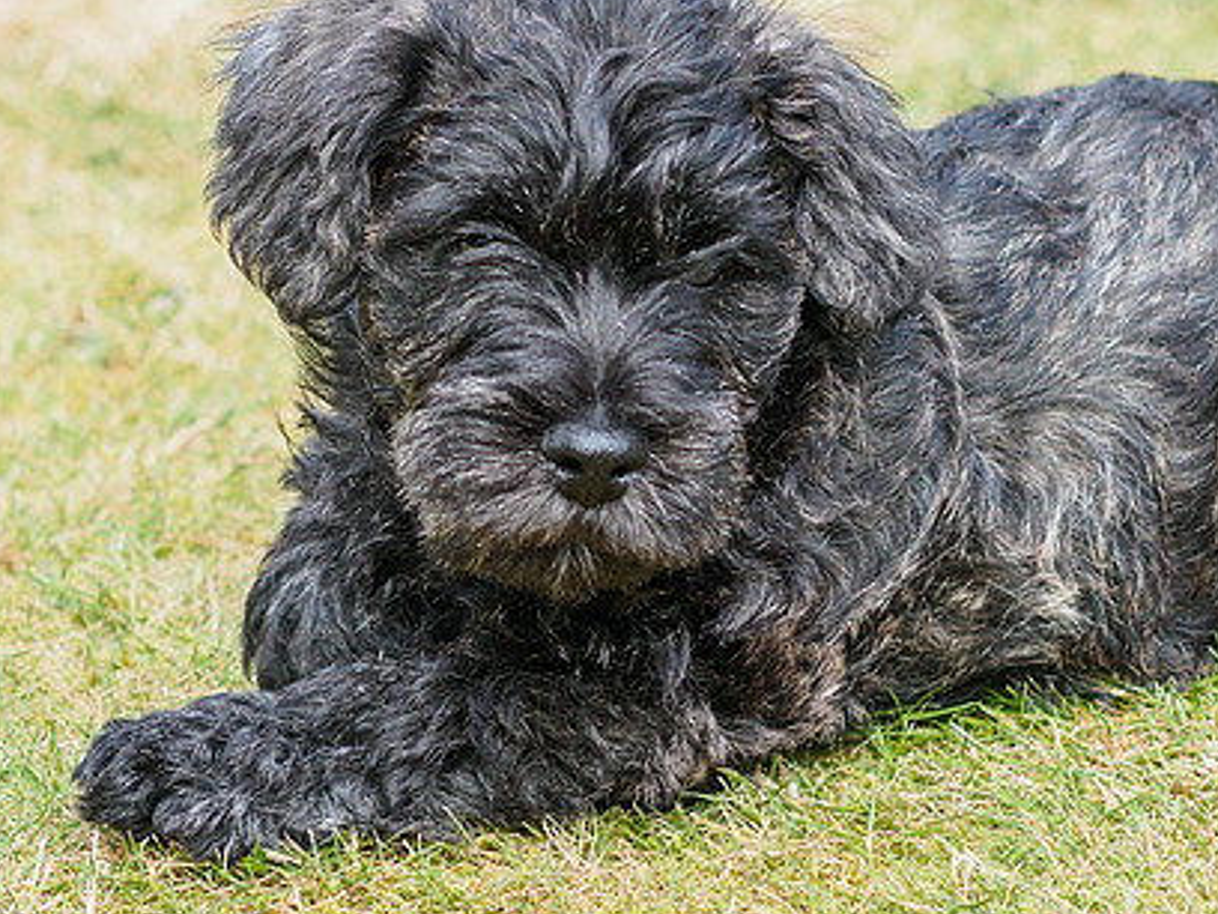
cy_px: 330
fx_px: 7495
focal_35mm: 213
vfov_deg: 7.0
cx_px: 521
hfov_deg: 9.3
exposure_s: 1/500
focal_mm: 45
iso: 200
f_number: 2.5
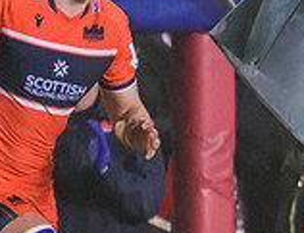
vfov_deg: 0.5
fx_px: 26875
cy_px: 248
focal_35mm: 3037
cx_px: 845
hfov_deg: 0.6
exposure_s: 1/800
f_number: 4
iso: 8000
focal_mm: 560
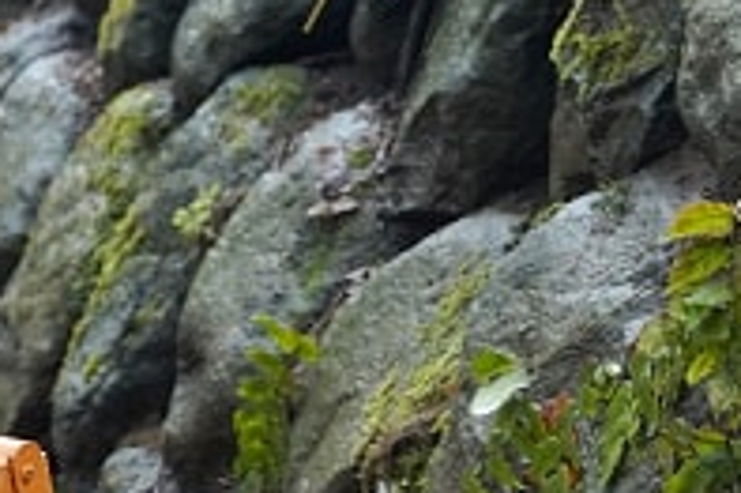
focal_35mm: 323
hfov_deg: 6.0
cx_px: -1377
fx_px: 6643
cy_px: 504
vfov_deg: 4.2
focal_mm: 53
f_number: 4
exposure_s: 1/160
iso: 1250
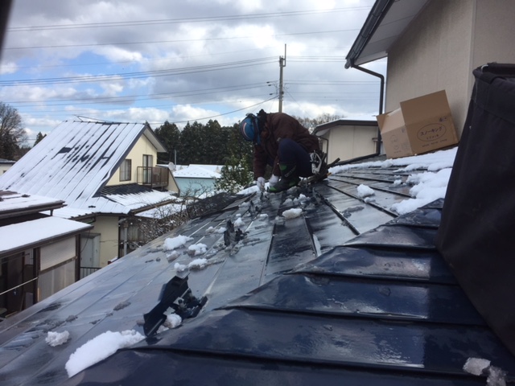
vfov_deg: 48.2
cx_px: 258
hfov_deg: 61.7
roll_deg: -2.8
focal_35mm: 29
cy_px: 193
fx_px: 431
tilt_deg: -3.3
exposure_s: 1/1319
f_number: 2.2
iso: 32
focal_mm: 4.15
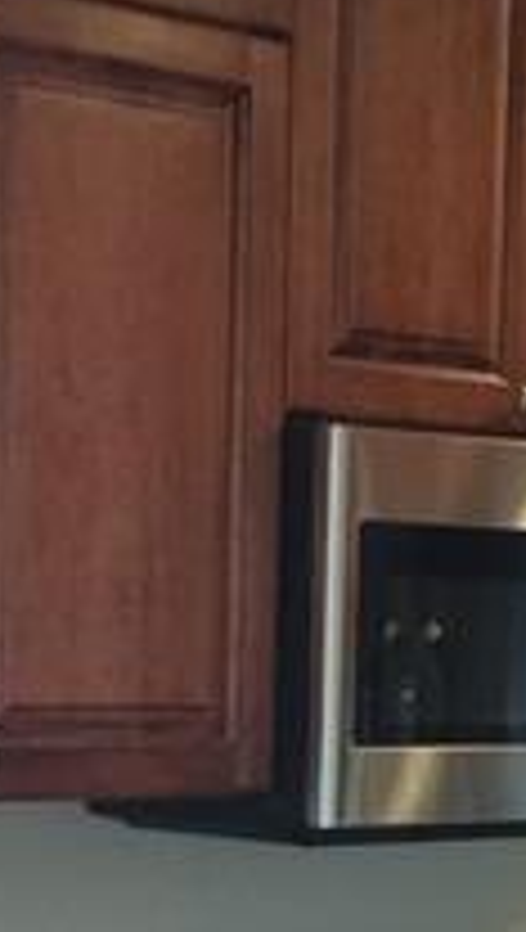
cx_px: 472
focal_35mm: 121
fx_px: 2989
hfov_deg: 10.0
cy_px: 937
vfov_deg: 17.3
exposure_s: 1/30
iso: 125
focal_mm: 4.12
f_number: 2.2
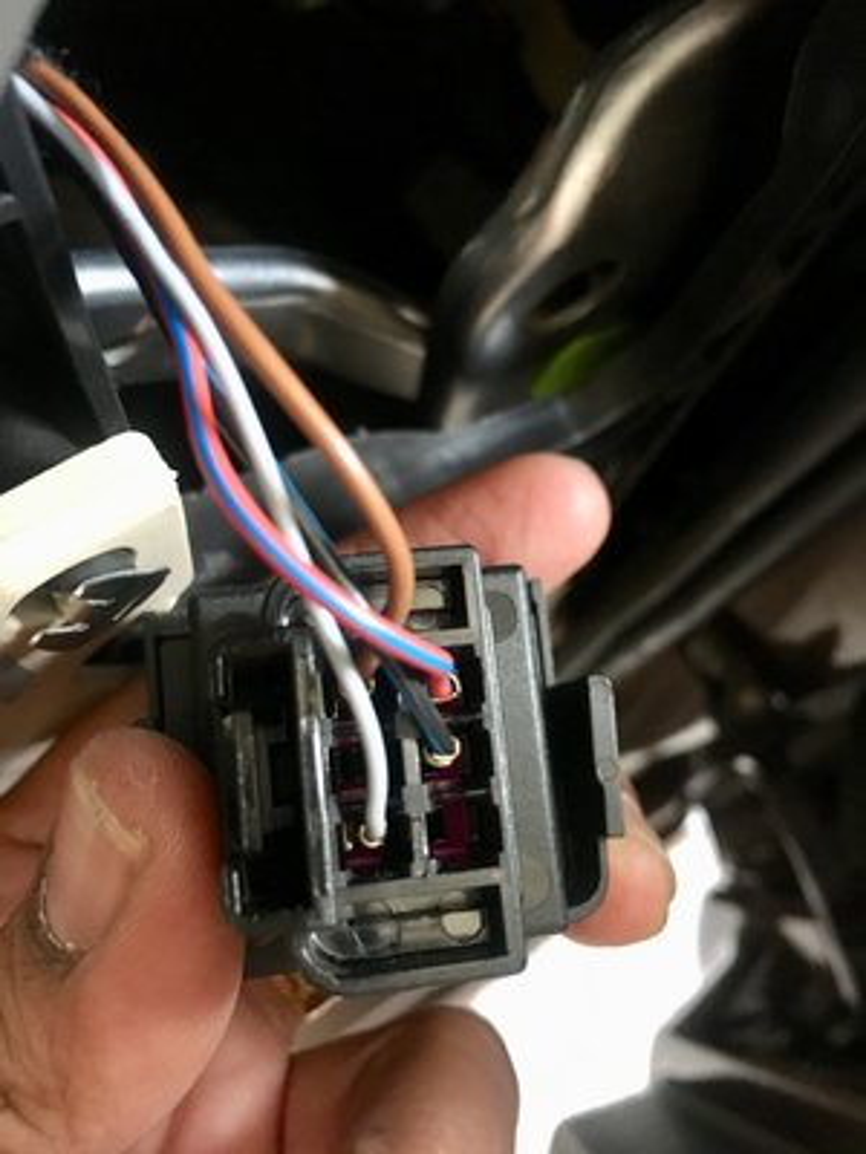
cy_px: 577
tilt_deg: -74.2
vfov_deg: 61.7
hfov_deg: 48.2
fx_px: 967
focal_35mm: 29
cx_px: 433
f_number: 2.2
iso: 250
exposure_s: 1/17
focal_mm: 4.15
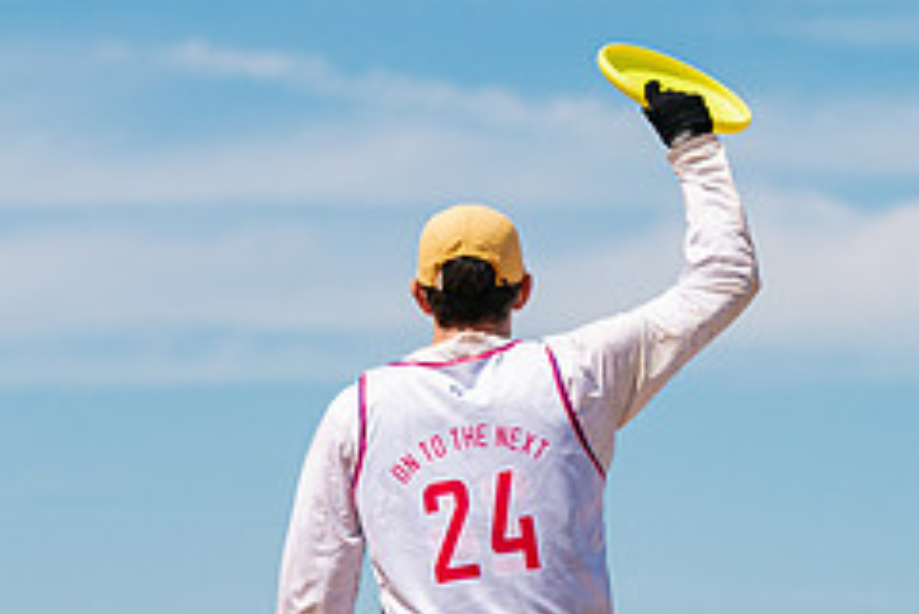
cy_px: 620
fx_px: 6769
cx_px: 554
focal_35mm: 265
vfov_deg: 5.2
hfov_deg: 7.8
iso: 400
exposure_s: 1/10000
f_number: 2.8
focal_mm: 94
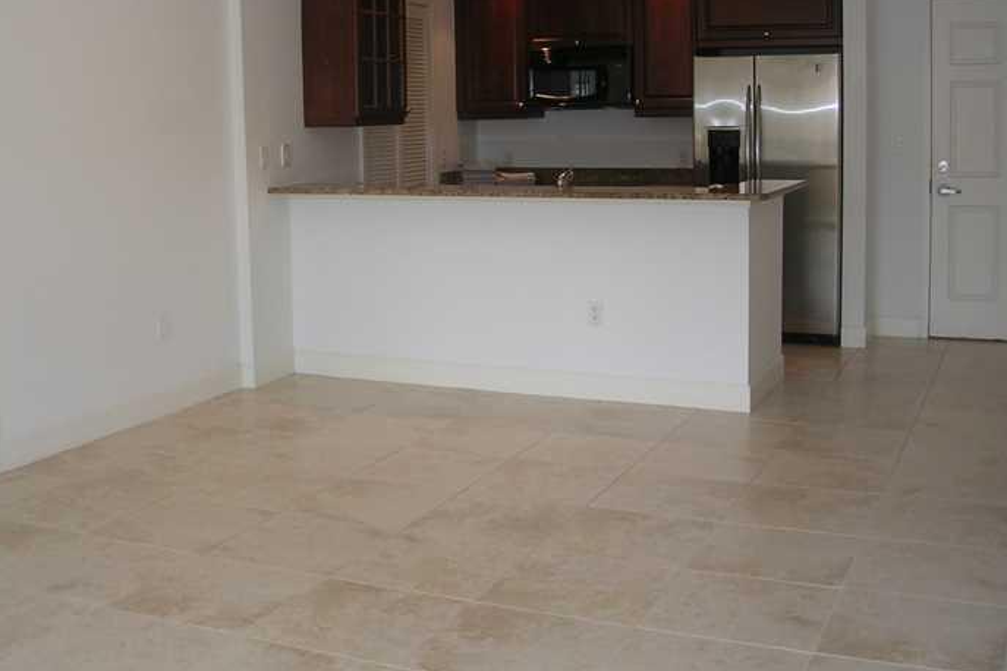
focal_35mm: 46
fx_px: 1287
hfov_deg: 42.6
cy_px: 246
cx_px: 434
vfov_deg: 29.1
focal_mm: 5.8
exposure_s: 1/30
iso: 50
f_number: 2.8
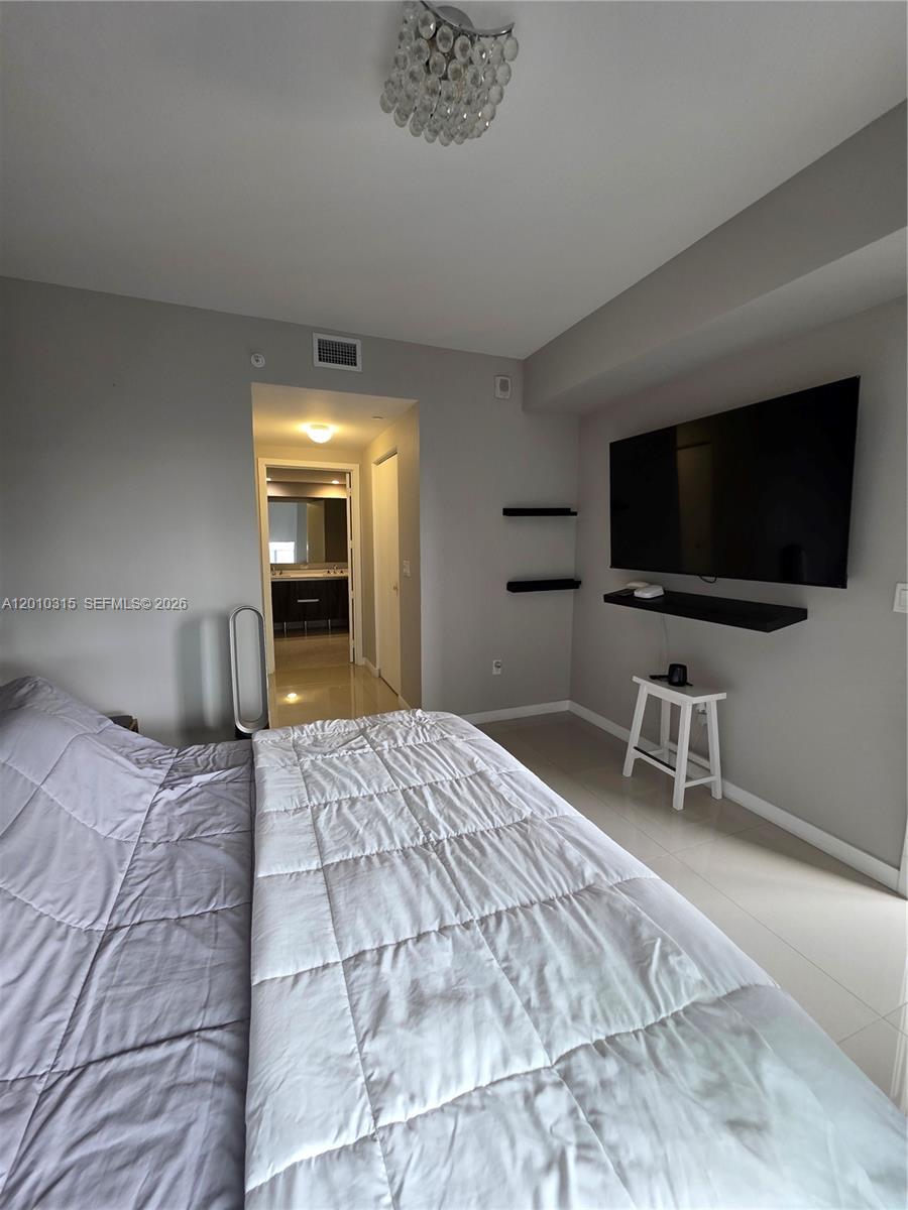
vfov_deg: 106.2
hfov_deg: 89.9
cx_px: 454
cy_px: 605
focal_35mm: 13
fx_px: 455
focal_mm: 2.2
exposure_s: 1/60
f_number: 1.9
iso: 160
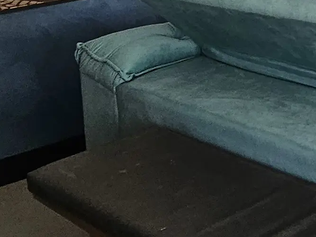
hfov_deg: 18.5
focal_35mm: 78
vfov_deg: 16.7
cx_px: 595
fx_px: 712
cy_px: -144
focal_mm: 2.2
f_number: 2.2
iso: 100
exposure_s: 1/60
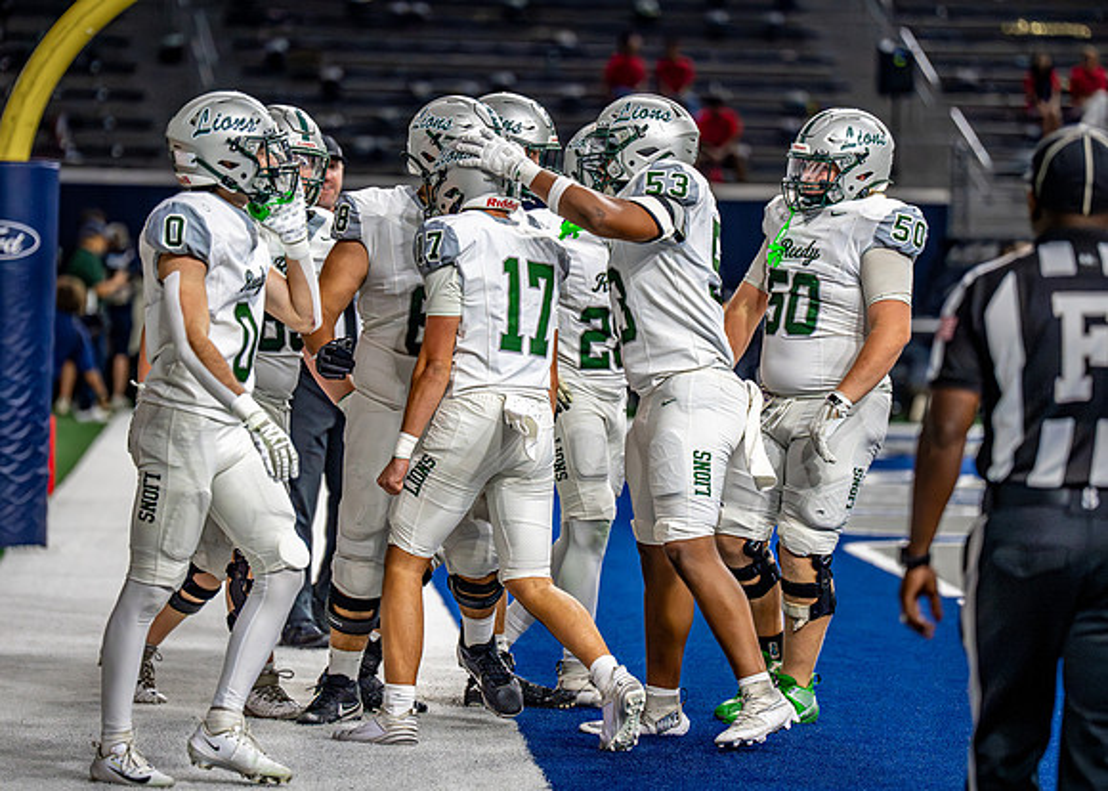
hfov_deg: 10.7
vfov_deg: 7.6
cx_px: 513
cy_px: 354
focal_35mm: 188
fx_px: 5928
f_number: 2.8
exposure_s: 1/1600
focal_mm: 158
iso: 4000
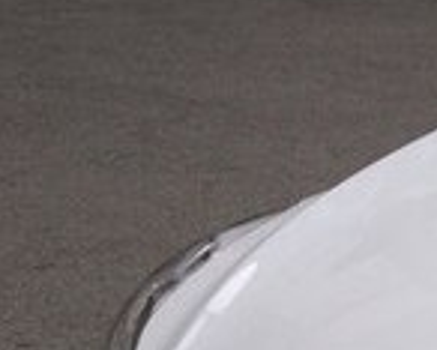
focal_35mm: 154
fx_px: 1993
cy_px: 456
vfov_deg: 9.8
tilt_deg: -21.4
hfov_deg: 11.3
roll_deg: -4.3
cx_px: 886
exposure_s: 1/1672
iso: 50
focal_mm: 4.28
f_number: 2.4
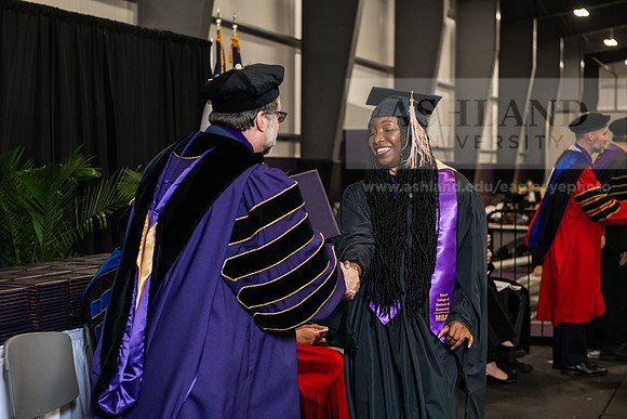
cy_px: 210
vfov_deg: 19.5
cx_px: 314
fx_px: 1219
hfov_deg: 28.8
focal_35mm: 70
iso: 2000
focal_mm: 70
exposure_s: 1/200
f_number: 5
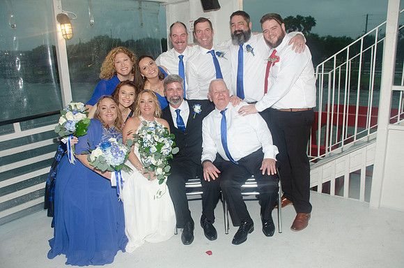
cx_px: 202
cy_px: 134
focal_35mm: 27
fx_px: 302
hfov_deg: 67.5
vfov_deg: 47.7
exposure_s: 1/100
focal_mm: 18
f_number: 5.6
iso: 400
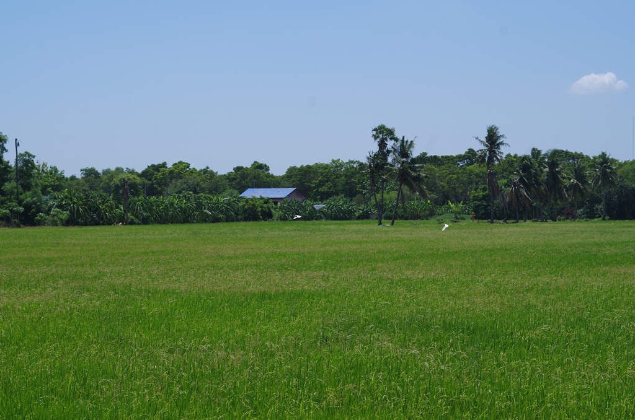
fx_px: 1320
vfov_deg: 18.1
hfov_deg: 27.0
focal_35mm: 75
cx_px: 318
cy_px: 210
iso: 100
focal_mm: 50
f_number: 5.6
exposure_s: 1/500
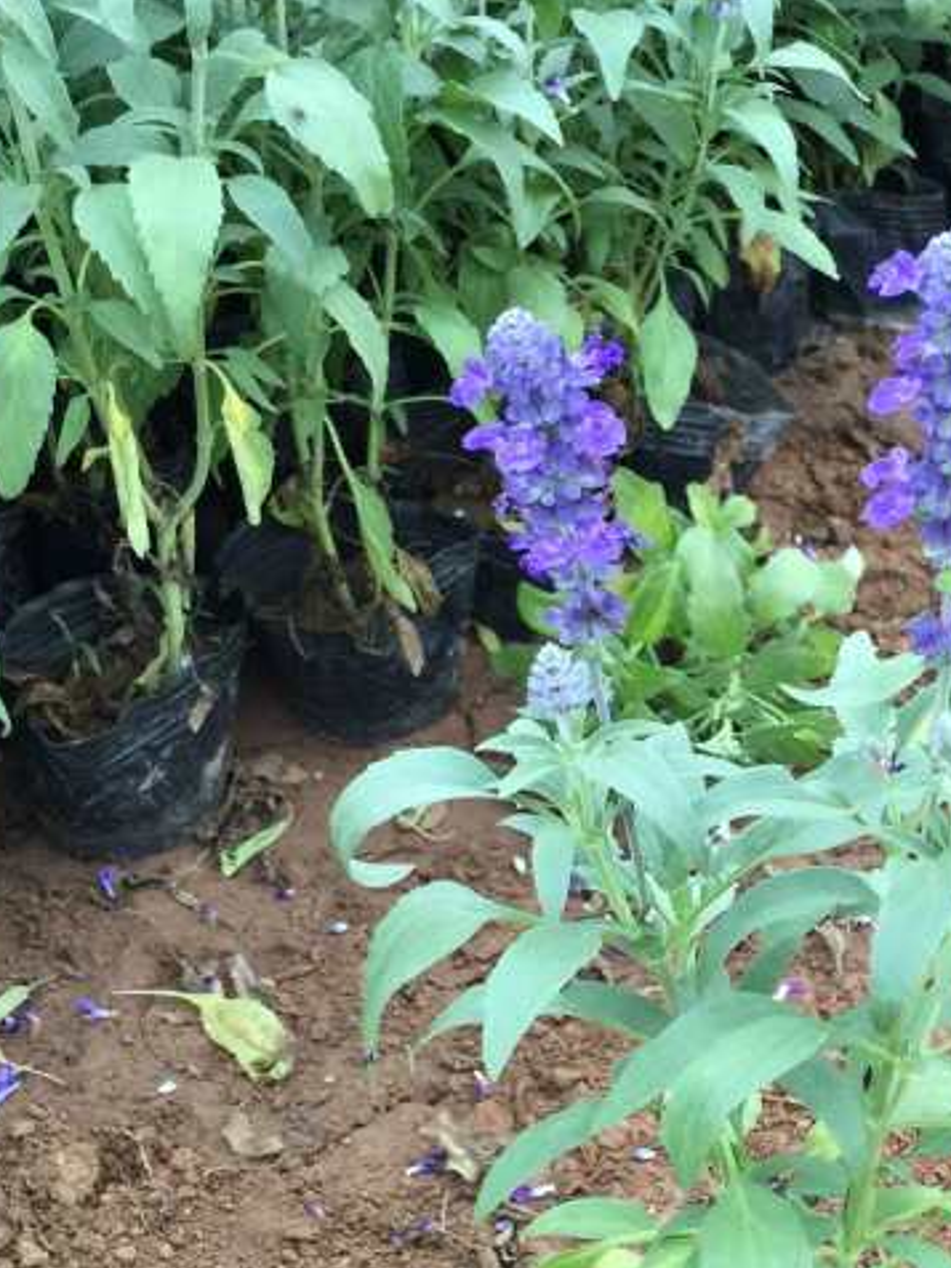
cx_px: 900
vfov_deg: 29.4
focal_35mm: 65
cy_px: 947
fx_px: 2381
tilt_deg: -43.2
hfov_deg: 21.9
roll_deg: -7.8
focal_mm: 4.15
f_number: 2.2
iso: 32
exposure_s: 1/30
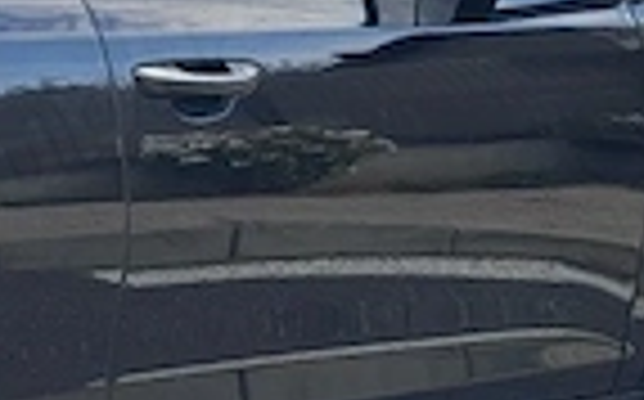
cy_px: 63
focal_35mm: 214
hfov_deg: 9.5
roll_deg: -2.8
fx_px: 3752
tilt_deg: -8.8
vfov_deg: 6.1
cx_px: -324
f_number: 1.78
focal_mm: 6.76
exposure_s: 1/495
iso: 64
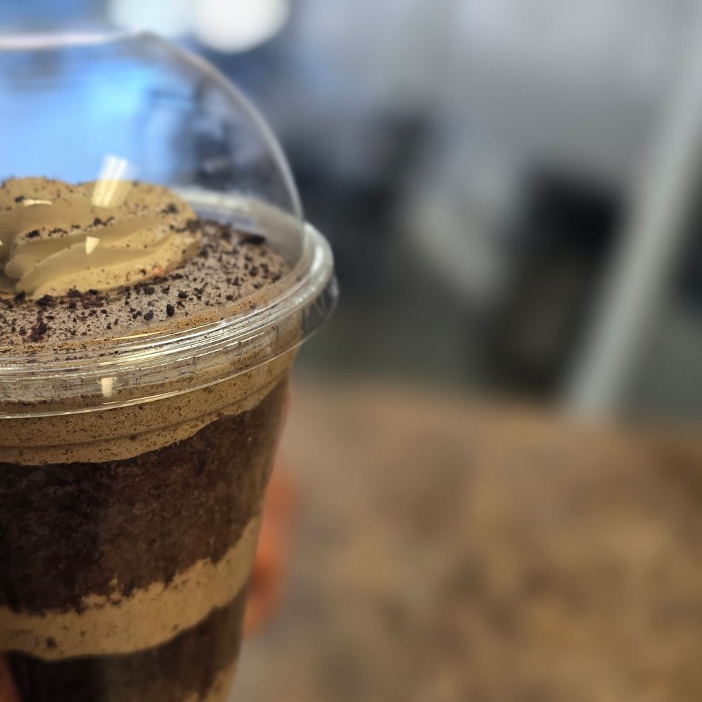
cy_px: 341
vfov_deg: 57.3
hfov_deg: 55.9
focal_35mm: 28
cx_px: 224
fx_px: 642
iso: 100
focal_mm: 6.3
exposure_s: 1/120
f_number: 1.7
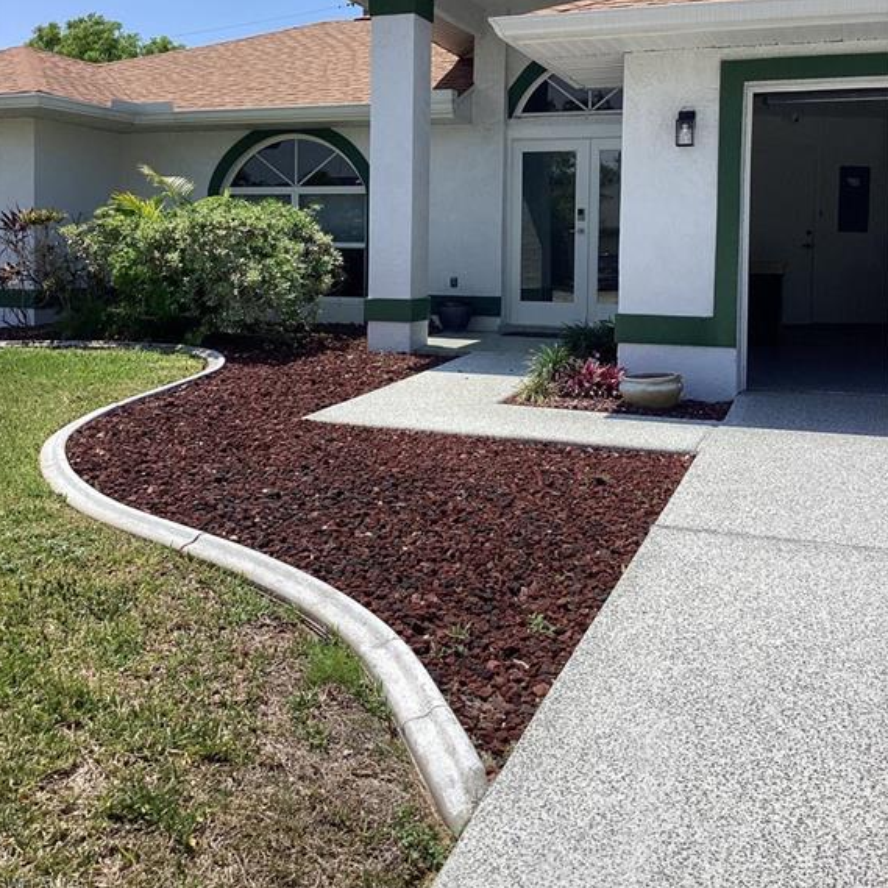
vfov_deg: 44.3
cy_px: 297
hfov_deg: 44.9
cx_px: 443
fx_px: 1074
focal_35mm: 37
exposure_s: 1/1698
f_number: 2.4
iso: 25
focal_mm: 3.3
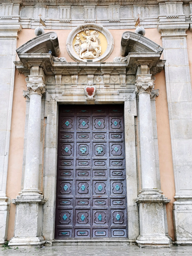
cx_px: 96
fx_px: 296
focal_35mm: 40
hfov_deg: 36.0
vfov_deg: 46.8
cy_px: 128
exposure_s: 1/526
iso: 50
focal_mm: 5.56
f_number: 1.6
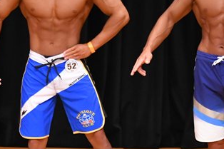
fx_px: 4378
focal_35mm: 704
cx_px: 119
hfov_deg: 2.9
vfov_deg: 2.0
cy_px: 67
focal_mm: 190
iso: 4000
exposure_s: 1/400
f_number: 5.6
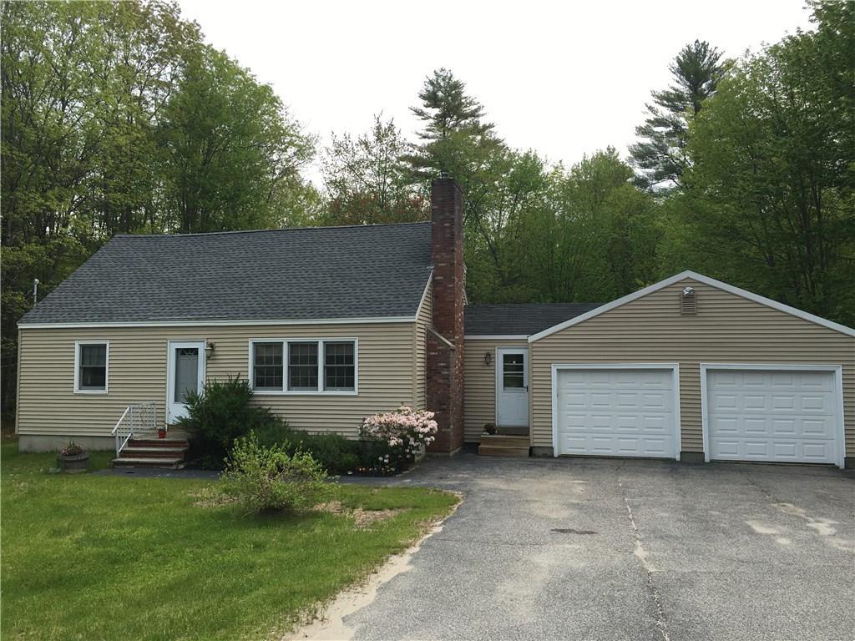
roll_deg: +0.5
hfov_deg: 61.7
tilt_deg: +4.6
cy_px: 320
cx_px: 428
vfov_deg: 48.2
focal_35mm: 29
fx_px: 716
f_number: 2.2
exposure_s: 1/810
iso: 25
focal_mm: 4.15
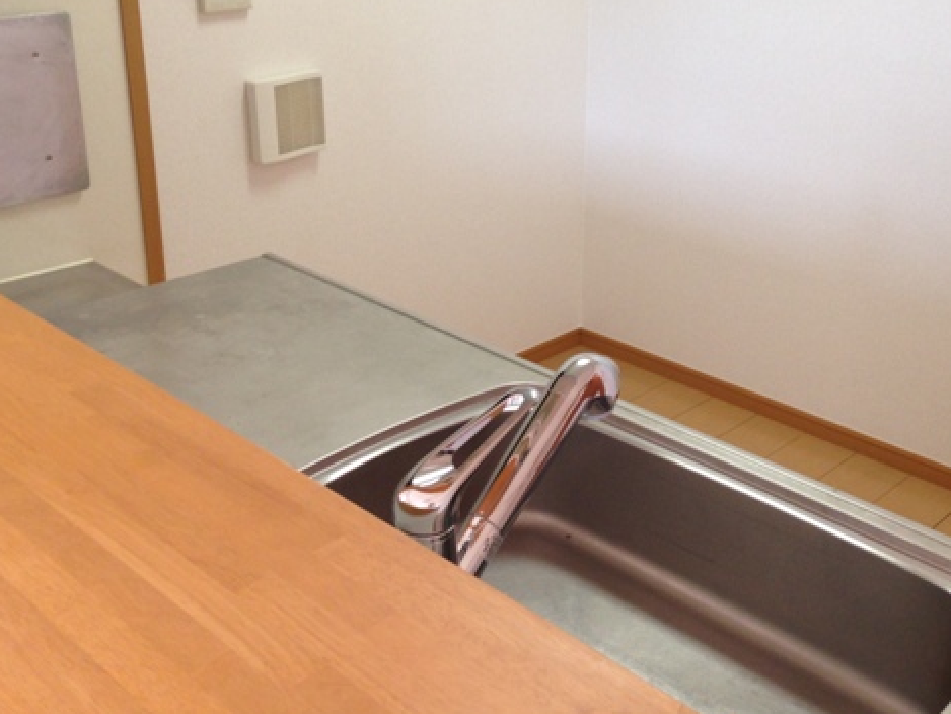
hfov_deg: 42.0
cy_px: 254
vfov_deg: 32.0
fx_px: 1237
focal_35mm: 45
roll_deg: +0.4
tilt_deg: -20.1
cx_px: 547
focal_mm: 4.12
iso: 80
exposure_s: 1/20
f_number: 2.4
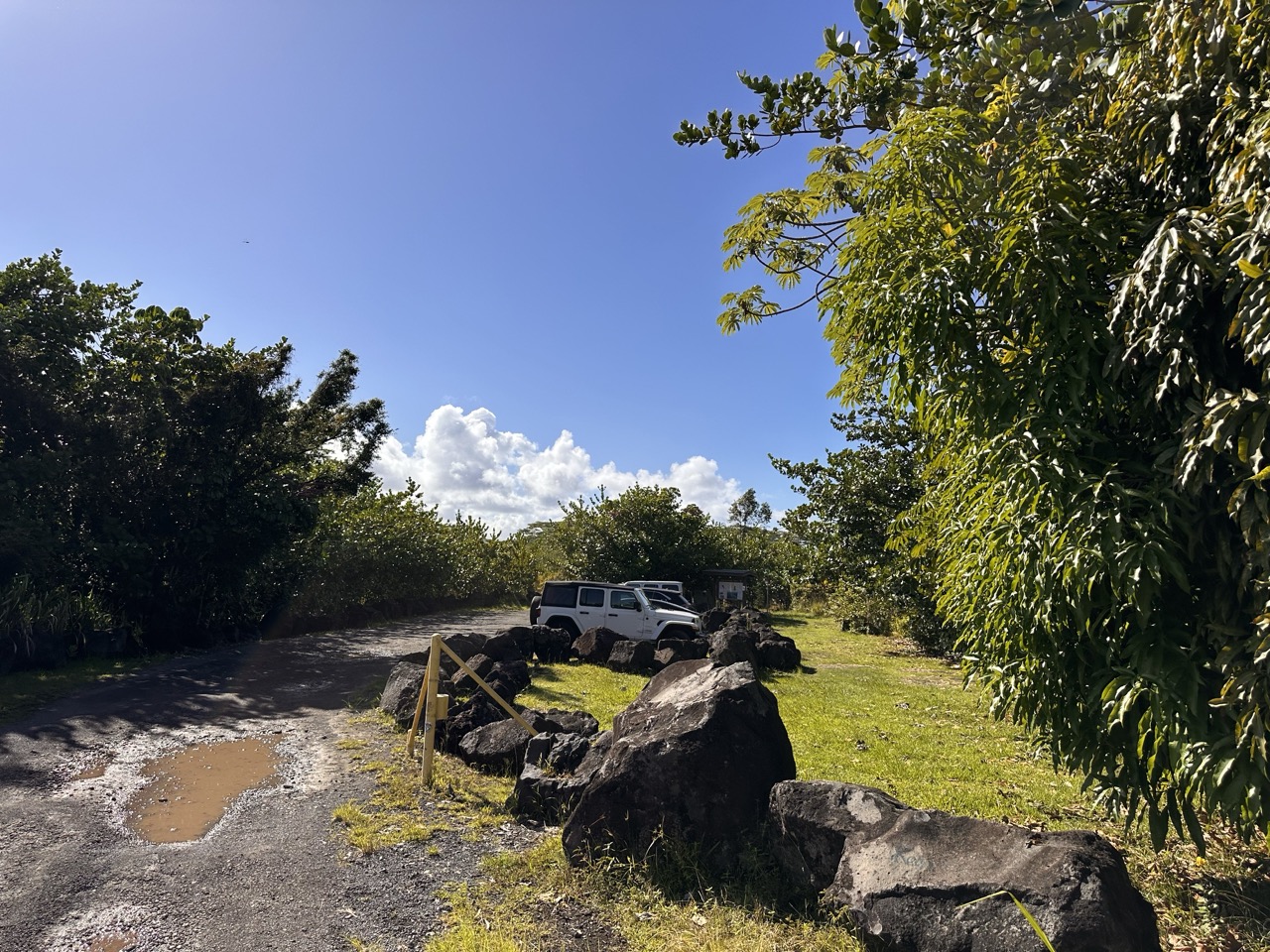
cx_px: 635
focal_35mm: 24
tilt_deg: +4.9
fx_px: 881
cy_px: 476
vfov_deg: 56.8
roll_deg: -3.3
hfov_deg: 71.6
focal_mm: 6.86
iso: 80
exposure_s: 1/5848
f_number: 1.78
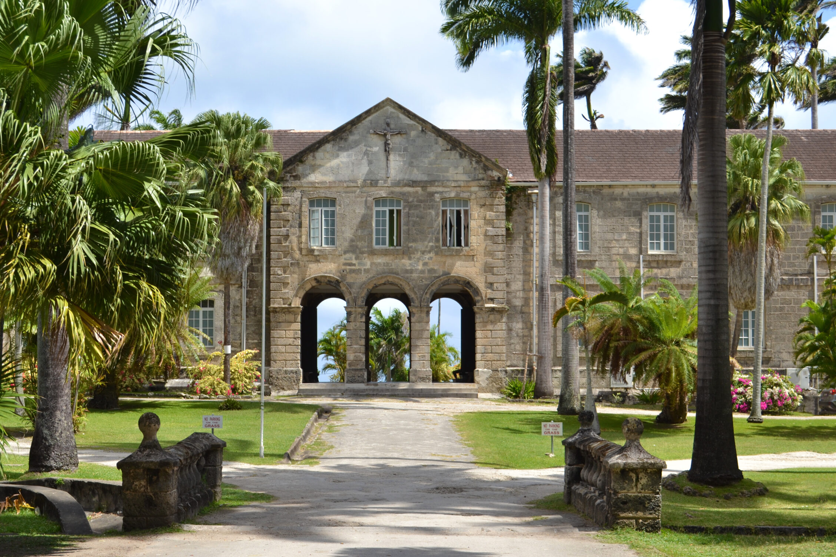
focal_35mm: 60
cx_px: 368
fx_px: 1383
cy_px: 289
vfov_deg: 22.8
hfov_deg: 33.6
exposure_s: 1/250
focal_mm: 35
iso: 100
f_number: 8
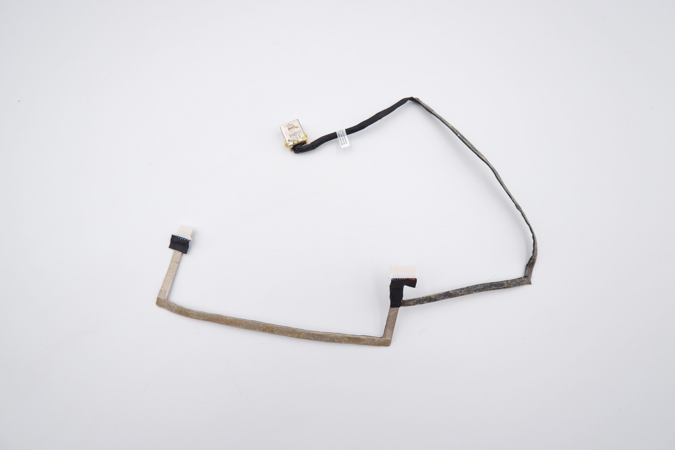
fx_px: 431
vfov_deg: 55.1
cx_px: 338
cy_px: 225
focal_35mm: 23
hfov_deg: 76.1
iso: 800
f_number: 5.6
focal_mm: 15
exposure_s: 1/280
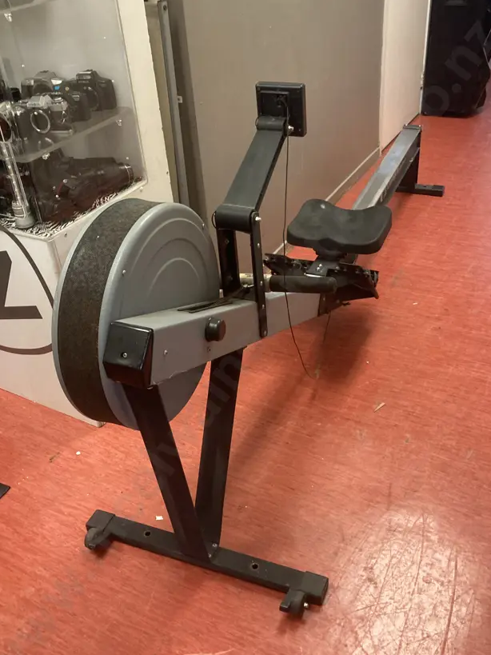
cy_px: 355
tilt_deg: -36.5
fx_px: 662
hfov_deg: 40.7
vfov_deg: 52.6
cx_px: 243
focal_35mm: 35
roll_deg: +3.8
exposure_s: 1/50
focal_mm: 3.99
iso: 250
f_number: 1.8
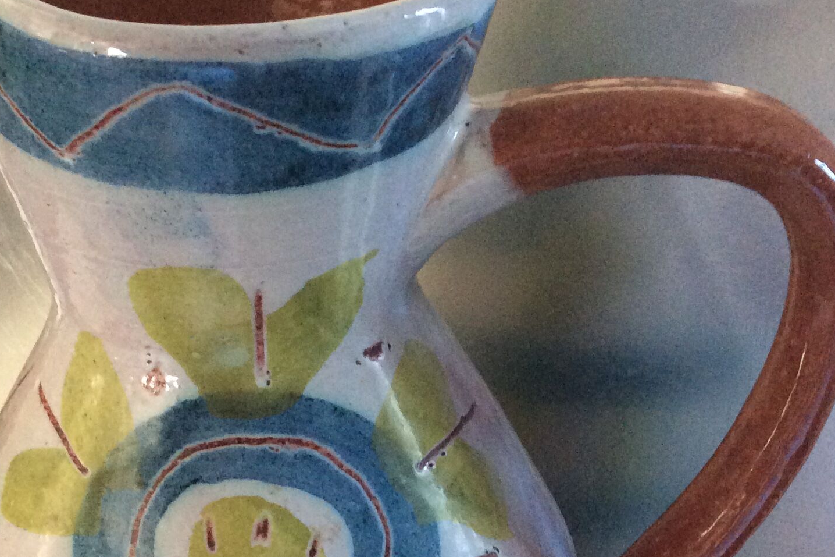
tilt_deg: -34.7
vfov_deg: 22.2
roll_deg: +2.2
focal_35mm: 60
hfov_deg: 33.4
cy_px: 463
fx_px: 1391
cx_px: 369
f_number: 2.4
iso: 250
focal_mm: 3.3
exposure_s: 1/25
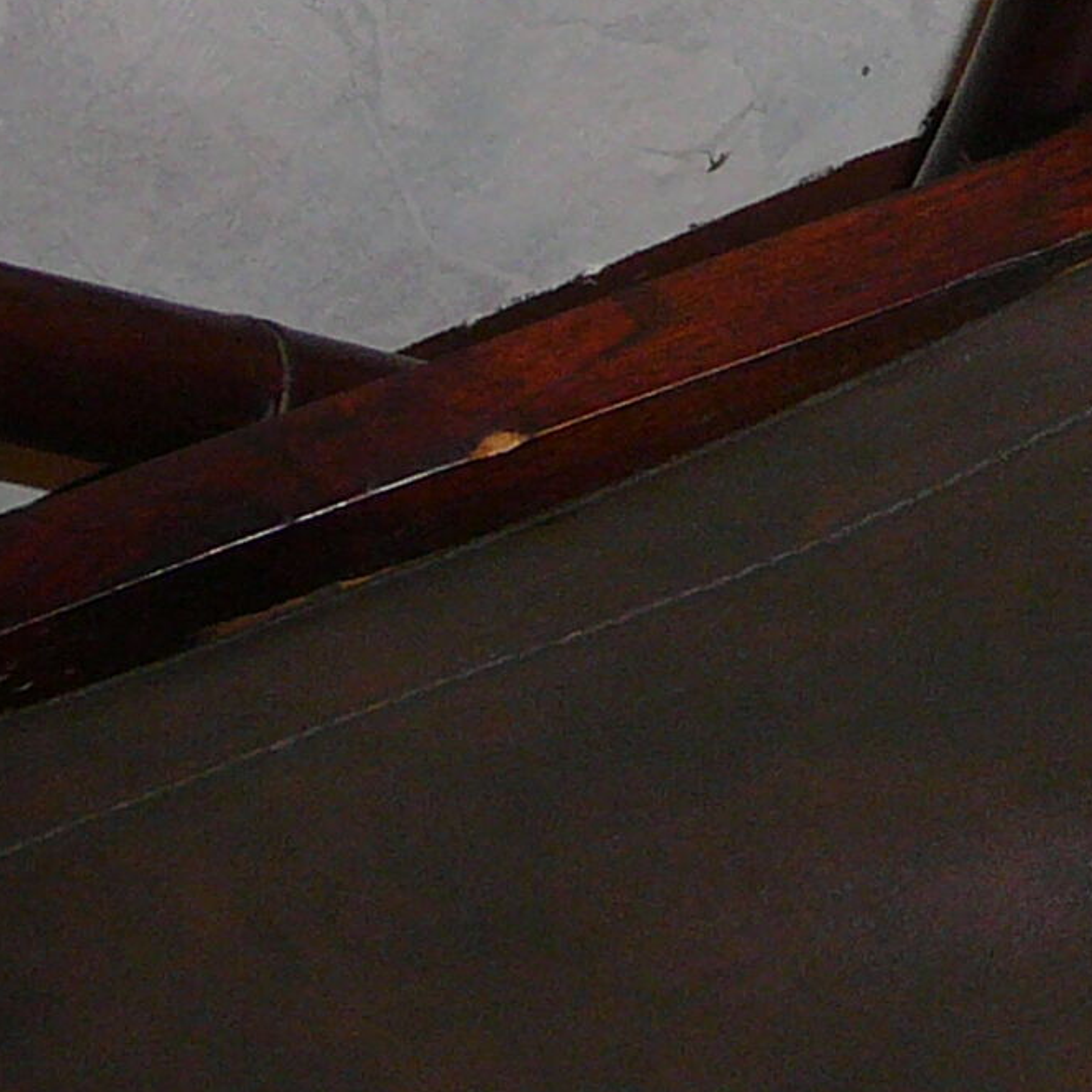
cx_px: 1967
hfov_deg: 9.9
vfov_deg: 10.2
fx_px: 5960
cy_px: -391
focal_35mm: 167
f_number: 3.4
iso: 160
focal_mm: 7.3
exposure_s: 1/30
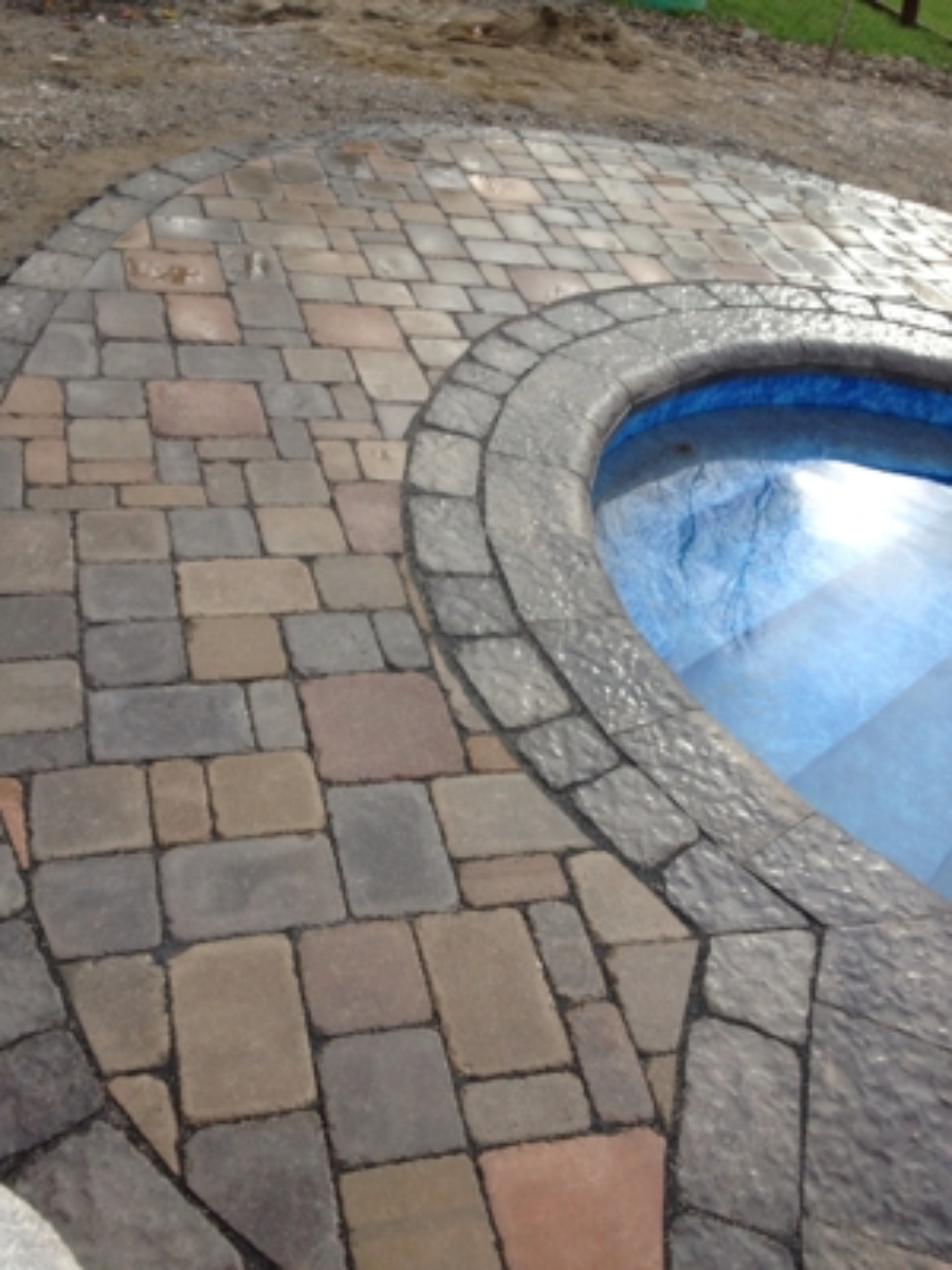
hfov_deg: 40.7
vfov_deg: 52.6
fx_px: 1283
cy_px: 635
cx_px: 476
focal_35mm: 35
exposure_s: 1/476
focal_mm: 4.28
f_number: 2.4
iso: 50
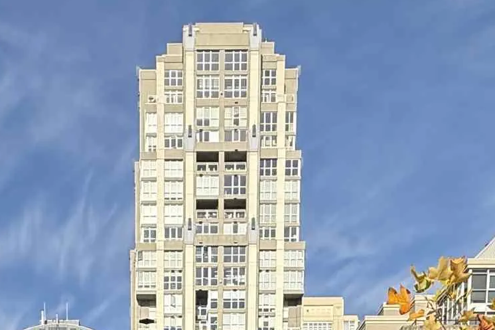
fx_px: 825
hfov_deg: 33.1
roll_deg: +0.0
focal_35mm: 60
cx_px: 161
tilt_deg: -7.9
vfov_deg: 15.8
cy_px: 718
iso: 50
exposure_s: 1/1848
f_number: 2.2
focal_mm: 2.22
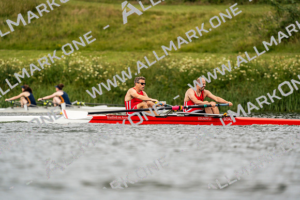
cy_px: 100
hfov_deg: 3.4
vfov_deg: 2.3
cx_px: 150
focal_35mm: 600
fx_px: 5001
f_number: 6.3
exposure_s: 1/2000
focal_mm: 600
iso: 320
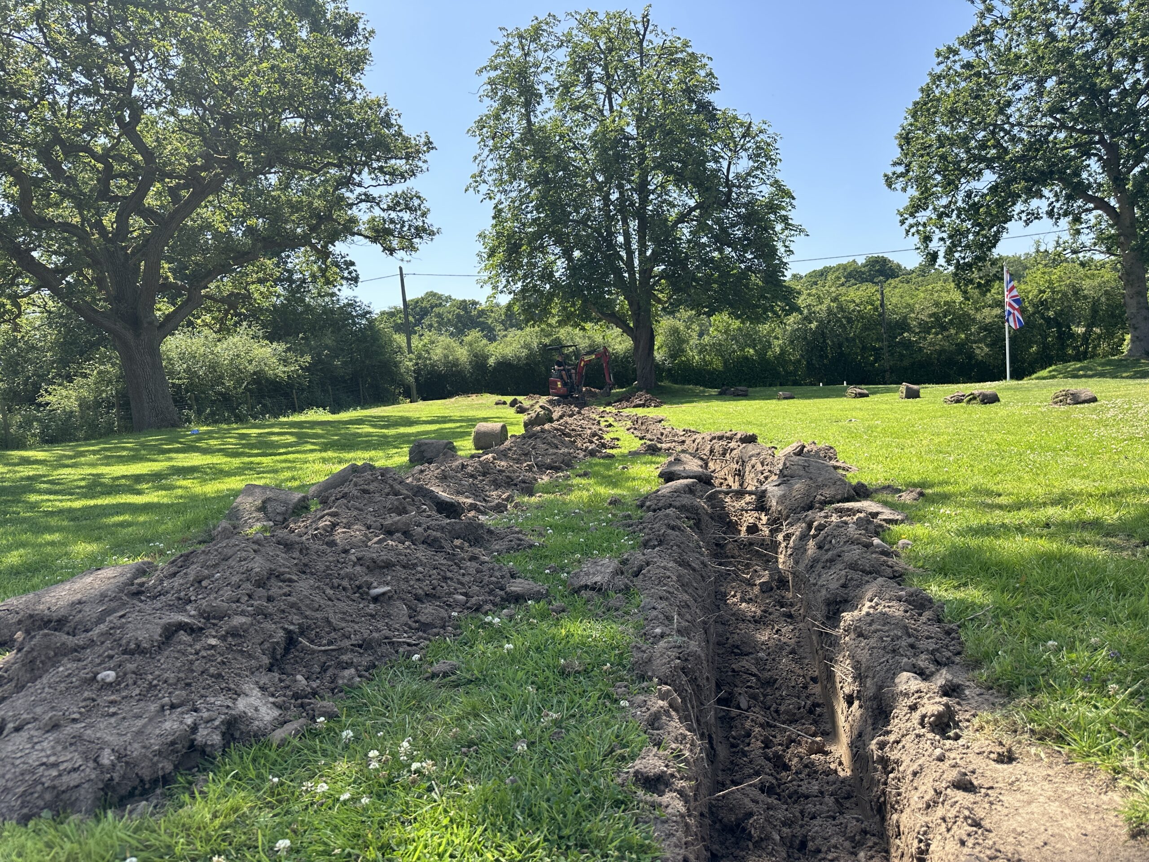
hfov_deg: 71.6
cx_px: 574
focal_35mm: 24
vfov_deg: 56.8
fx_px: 797
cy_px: 431
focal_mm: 6.86
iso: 80
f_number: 1.78
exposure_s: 1/1692
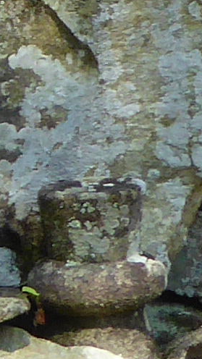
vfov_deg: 5.1
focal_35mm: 419
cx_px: -140
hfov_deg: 2.9
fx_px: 3990
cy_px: -77
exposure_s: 1/250
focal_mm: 6.7
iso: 100
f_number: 3.7
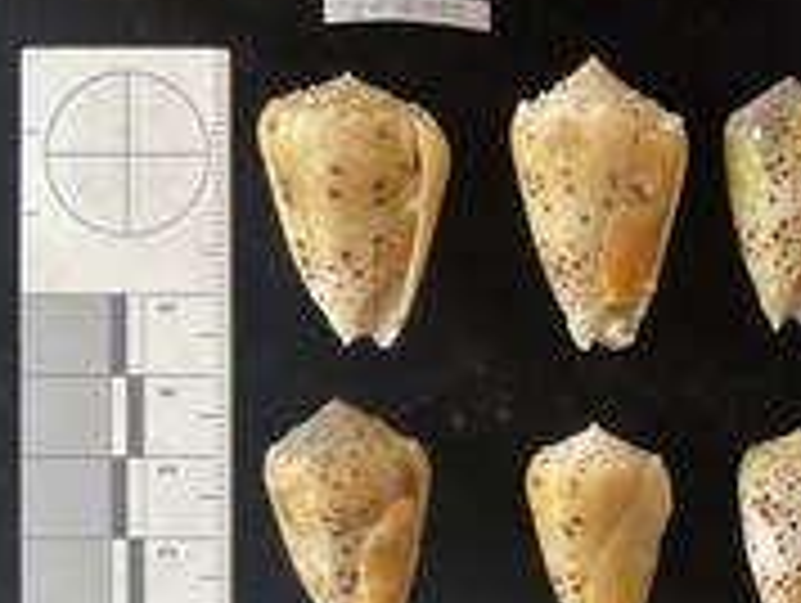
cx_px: 724
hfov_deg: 32.1
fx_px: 1321
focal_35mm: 57
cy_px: 448
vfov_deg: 25.4
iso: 40
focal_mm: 3
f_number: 1.8
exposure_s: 1/60
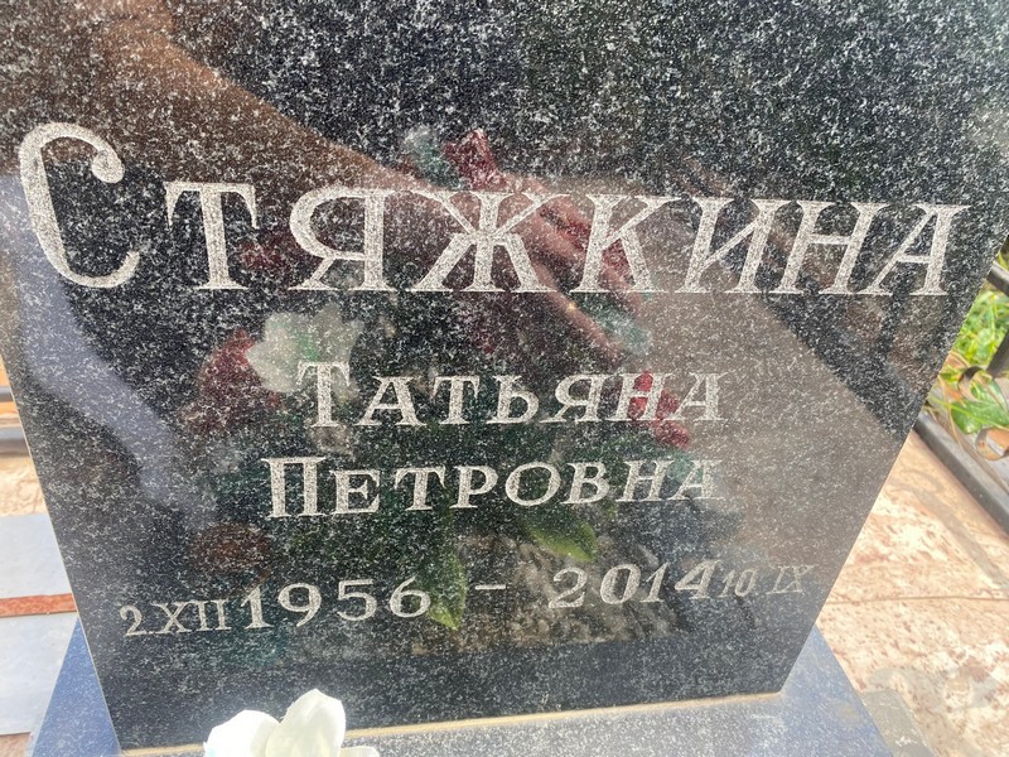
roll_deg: -4.3
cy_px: 378
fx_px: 758
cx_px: 504
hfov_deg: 67.3
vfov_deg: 53.1
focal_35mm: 26
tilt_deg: -36.9
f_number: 1.8
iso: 32
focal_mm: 4.25
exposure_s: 1/128
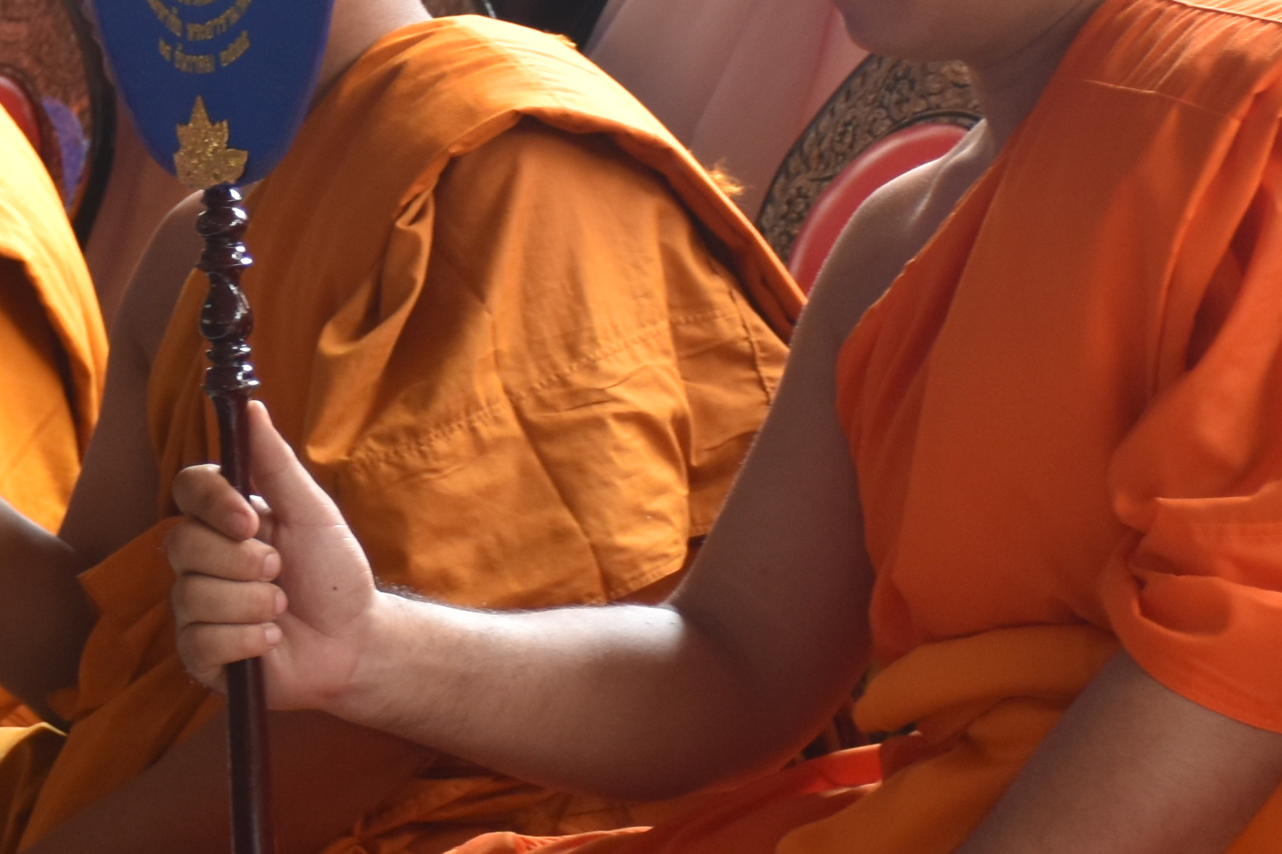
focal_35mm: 222
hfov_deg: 9.2
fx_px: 7904
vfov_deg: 6.2
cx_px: -267
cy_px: 160
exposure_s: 1/100
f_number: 5
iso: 400
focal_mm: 42
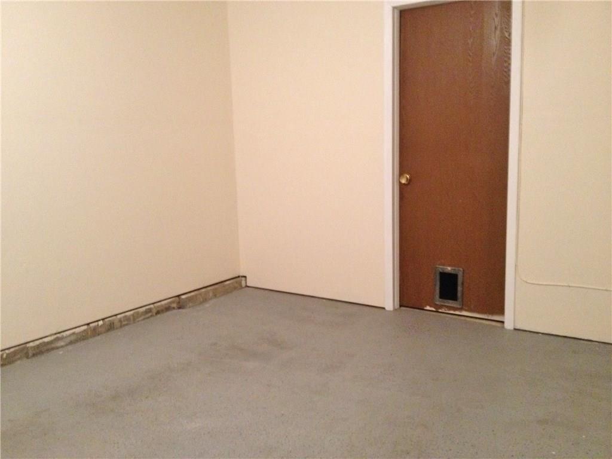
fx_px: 619
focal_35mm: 35
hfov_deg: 52.6
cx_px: 306
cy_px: 230
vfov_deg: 40.7
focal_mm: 4.28
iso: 400
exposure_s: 1/15
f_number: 2.4
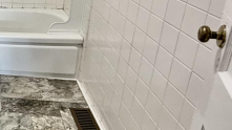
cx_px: -55
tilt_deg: -16.7
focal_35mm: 46
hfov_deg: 34.4
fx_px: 283
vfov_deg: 24.9
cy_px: 6
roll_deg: +1.5
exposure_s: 1/60
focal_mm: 2.22
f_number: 2.2
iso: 320
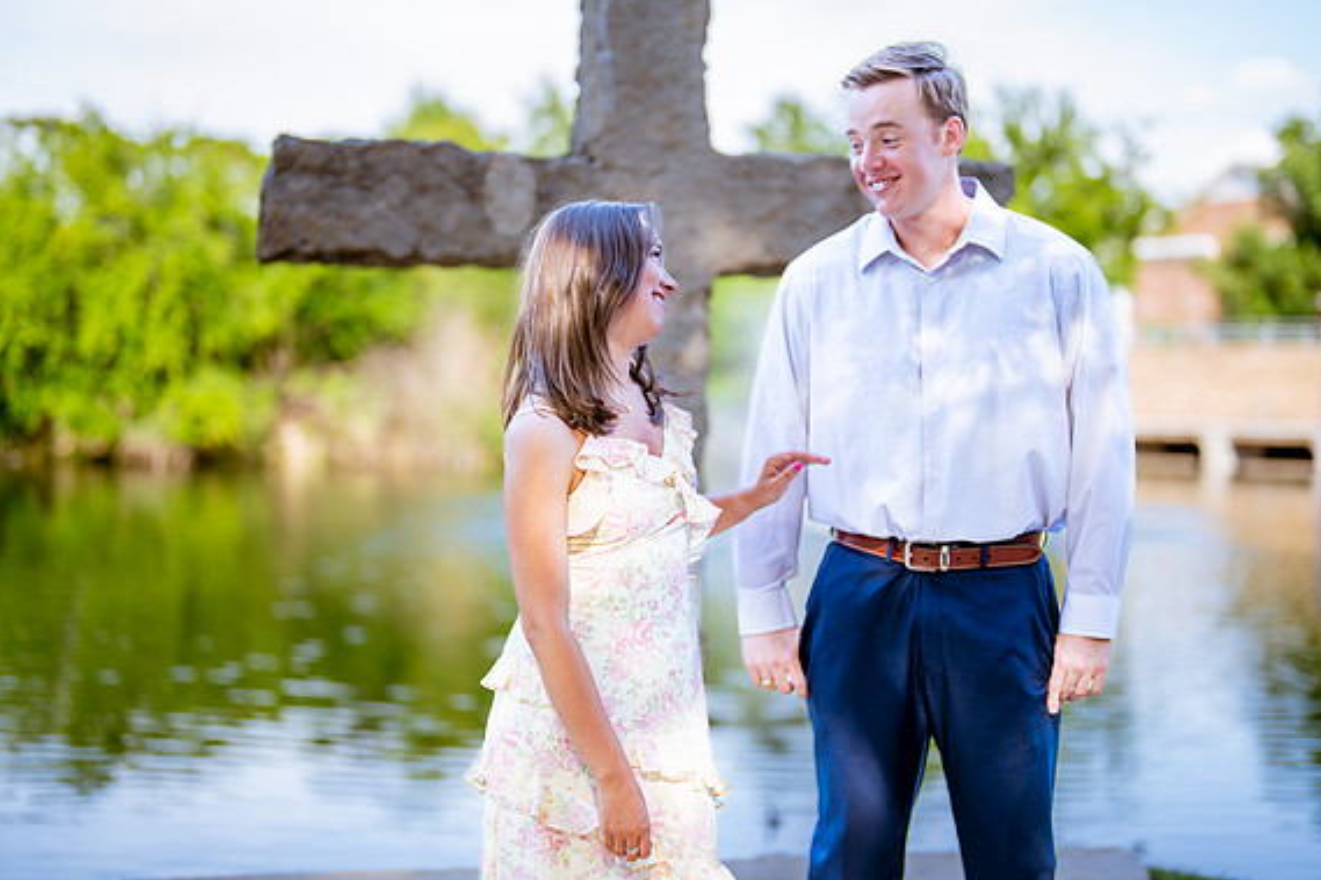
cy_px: 438
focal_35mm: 52
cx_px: 667
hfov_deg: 38.2
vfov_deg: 26.0
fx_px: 1907
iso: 100
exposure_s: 1/1000
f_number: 1.2
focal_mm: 50
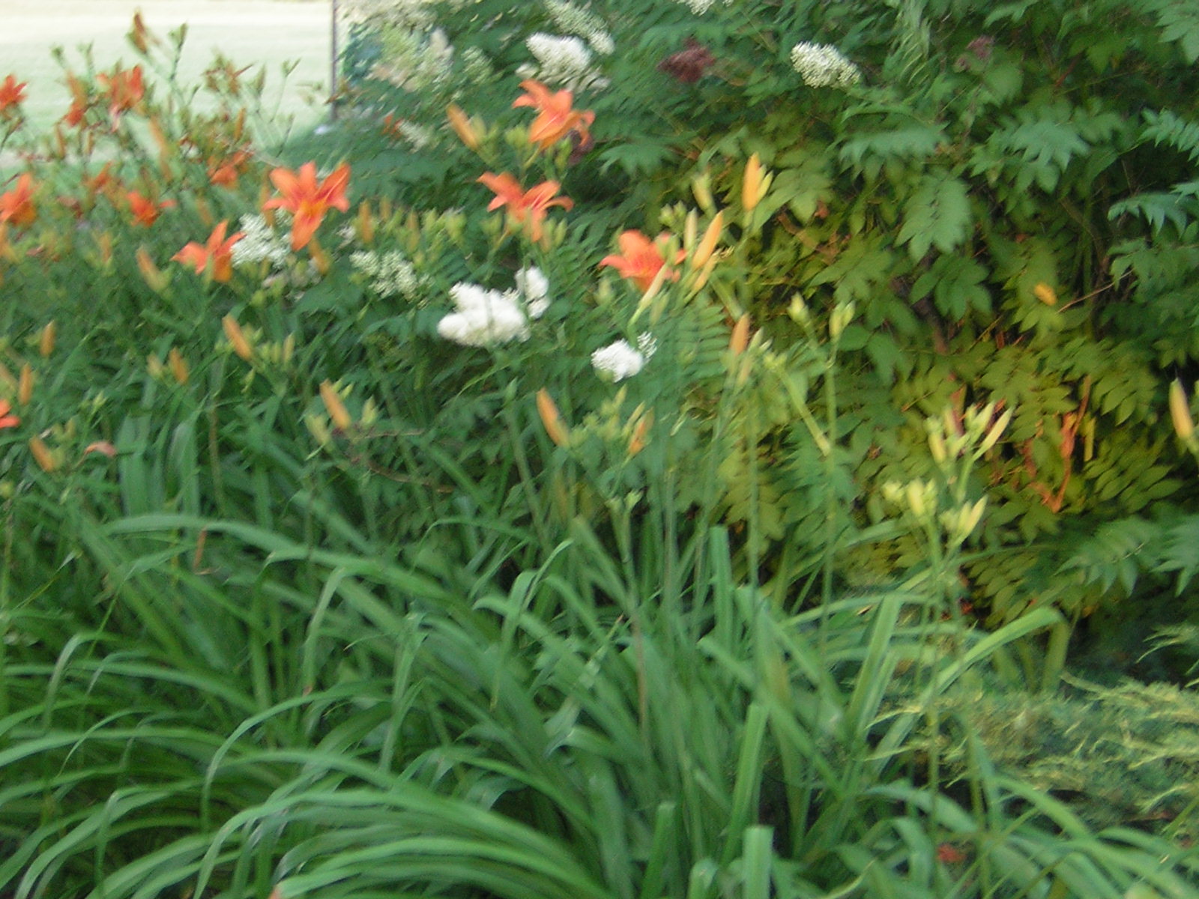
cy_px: 450
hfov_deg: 25.3
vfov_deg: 19.1
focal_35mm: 77
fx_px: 2667
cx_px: 600
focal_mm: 10.1
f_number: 3.9
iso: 71
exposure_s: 1/30
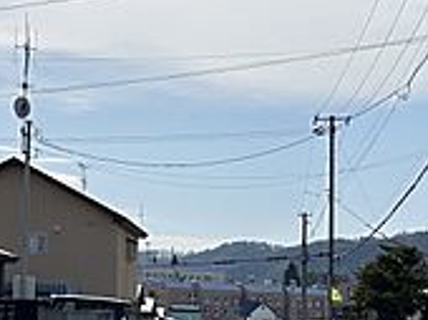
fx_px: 1136
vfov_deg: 15.3
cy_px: 418
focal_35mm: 92
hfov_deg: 21.2
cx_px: 300
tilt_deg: -3.0
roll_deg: -1.2
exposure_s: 1/6579
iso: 50
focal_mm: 5.7
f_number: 1.5
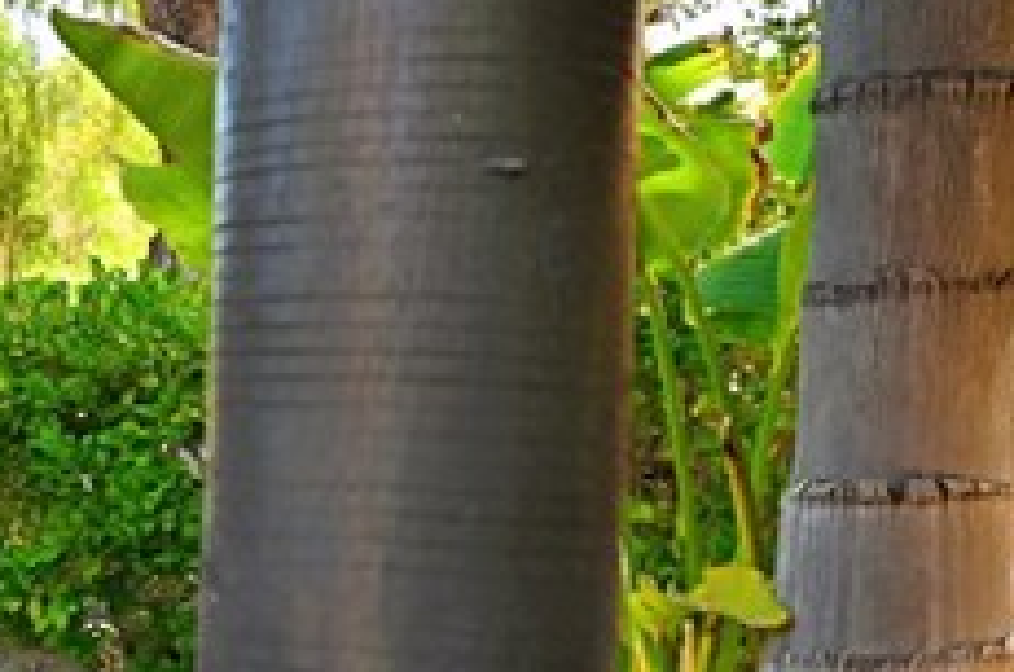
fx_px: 1996
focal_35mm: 71
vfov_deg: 19.0
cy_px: 485
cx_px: -658
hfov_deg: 21.7
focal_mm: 16
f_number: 4.5
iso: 200
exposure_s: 1/250
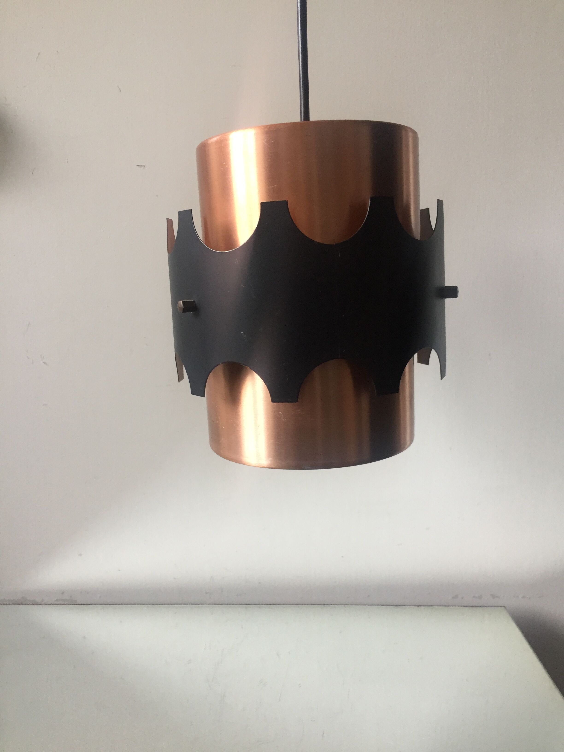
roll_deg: +0.1
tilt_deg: -11.9
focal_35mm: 29
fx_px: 630
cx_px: 282
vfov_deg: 61.7
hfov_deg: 48.2
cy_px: 376
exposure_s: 1/33
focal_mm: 4.15
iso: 64
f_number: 2.2
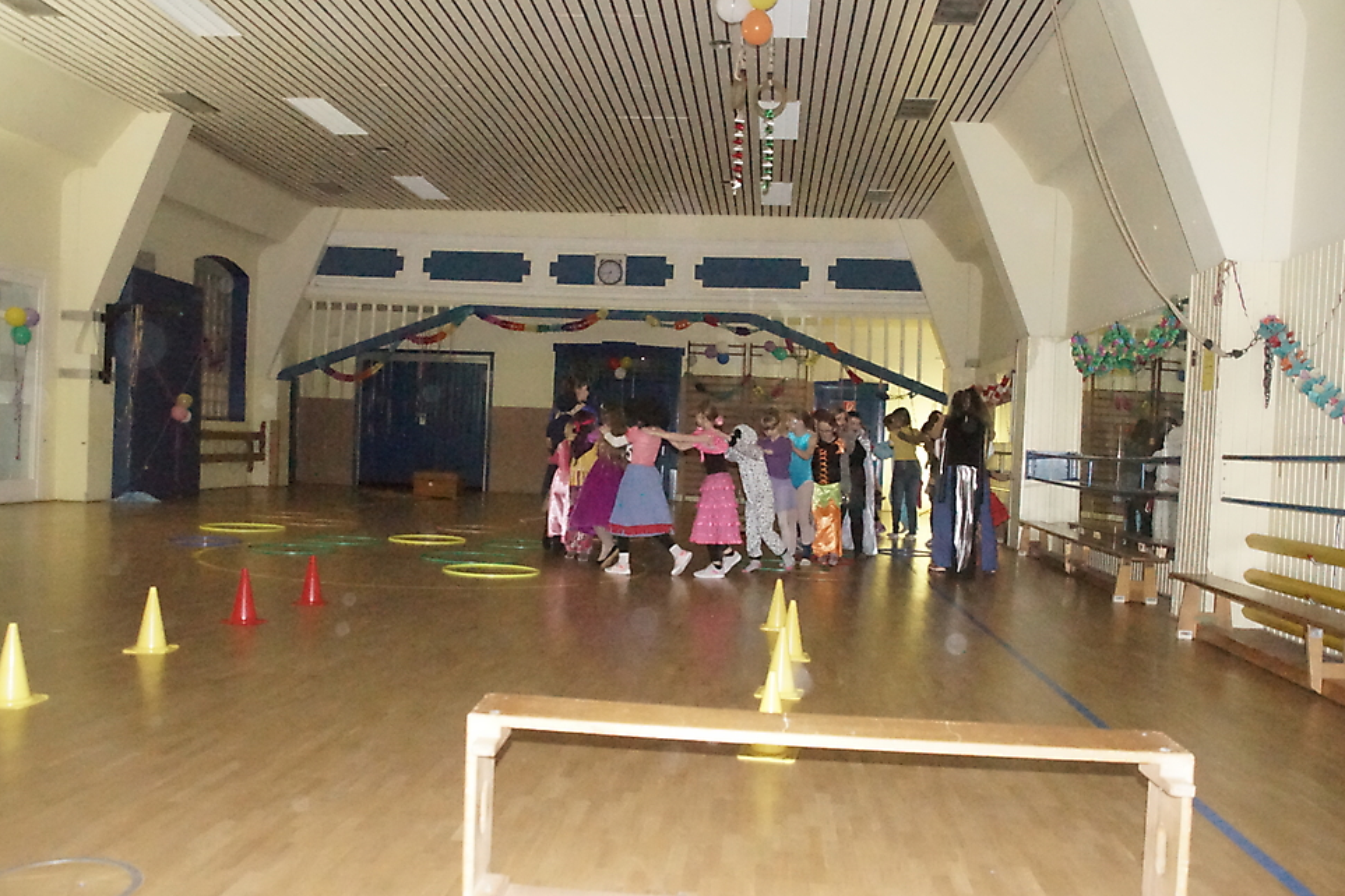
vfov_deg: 46.4
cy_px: 456
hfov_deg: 65.5
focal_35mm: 28
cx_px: 663
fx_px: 1046
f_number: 5.6
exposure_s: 1/100
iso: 16000
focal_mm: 18
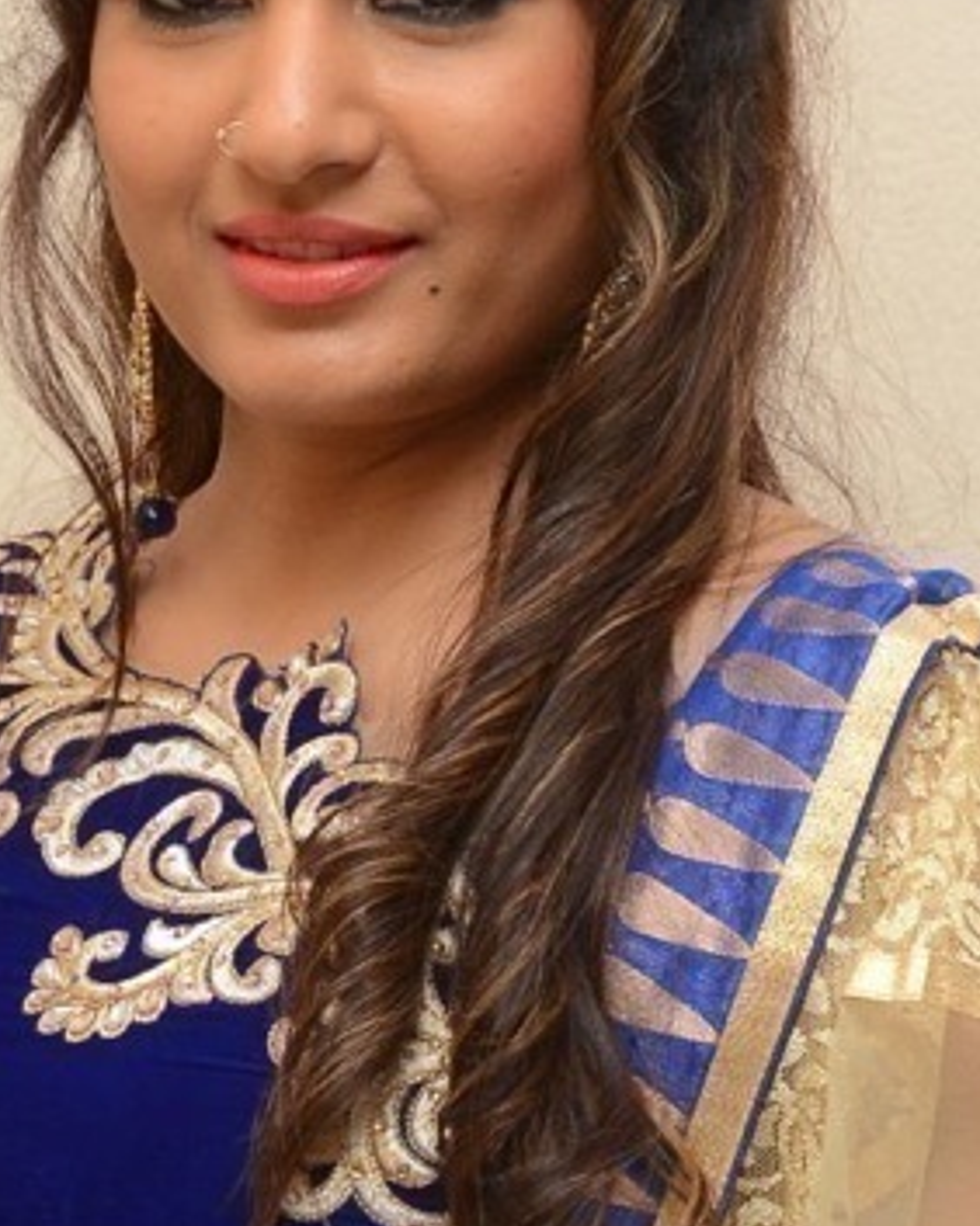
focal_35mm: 231
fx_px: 8382
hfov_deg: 6.7
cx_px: 320
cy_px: 1065
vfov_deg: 8.3
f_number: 6.3
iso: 1000
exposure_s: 1/100
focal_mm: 48
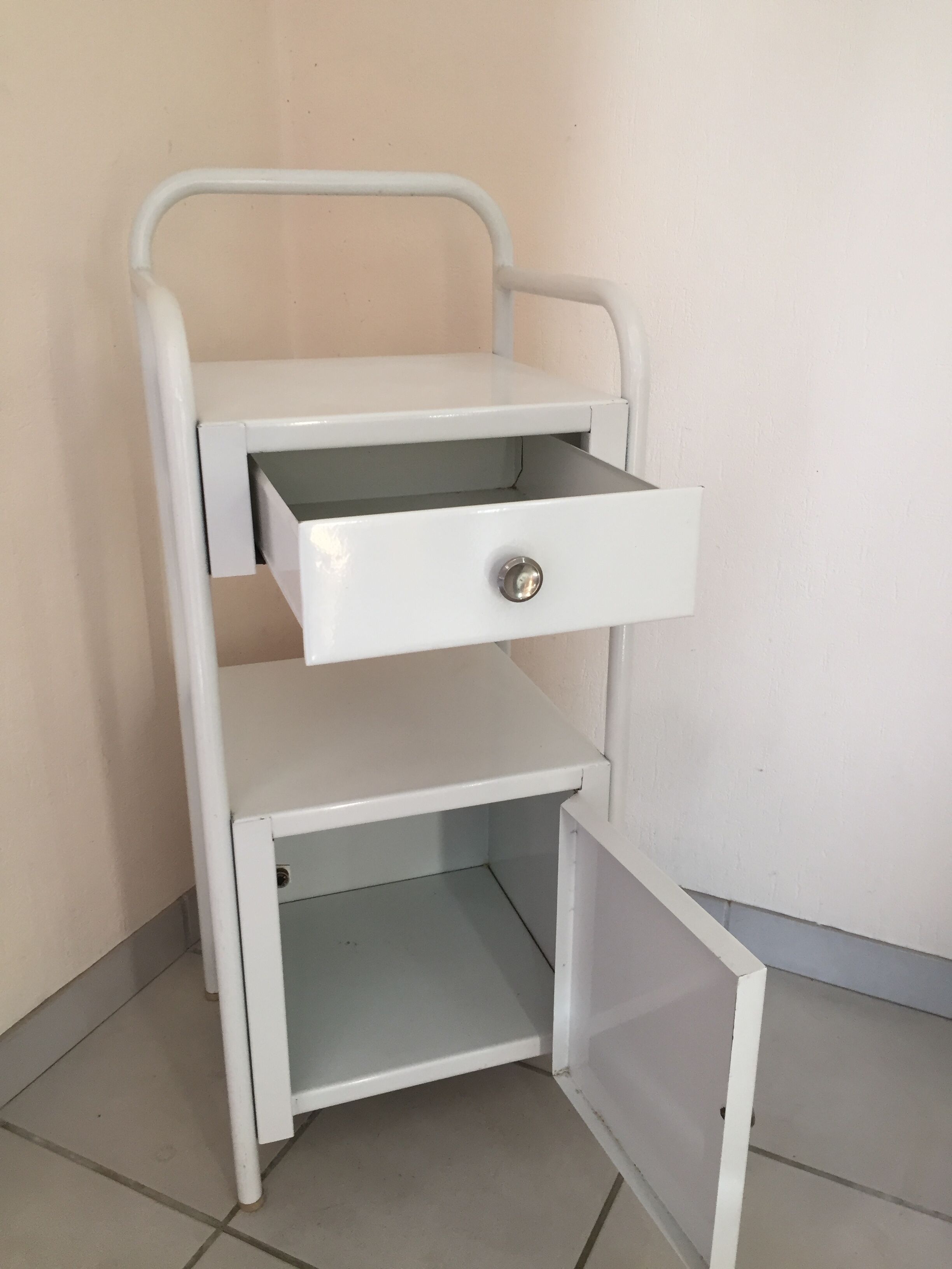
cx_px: 476
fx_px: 1063
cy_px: 634
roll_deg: -1.8
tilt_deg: -21.2
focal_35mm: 29
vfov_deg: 61.7
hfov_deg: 48.2
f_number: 2.2
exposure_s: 1/33
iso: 100
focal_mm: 4.15
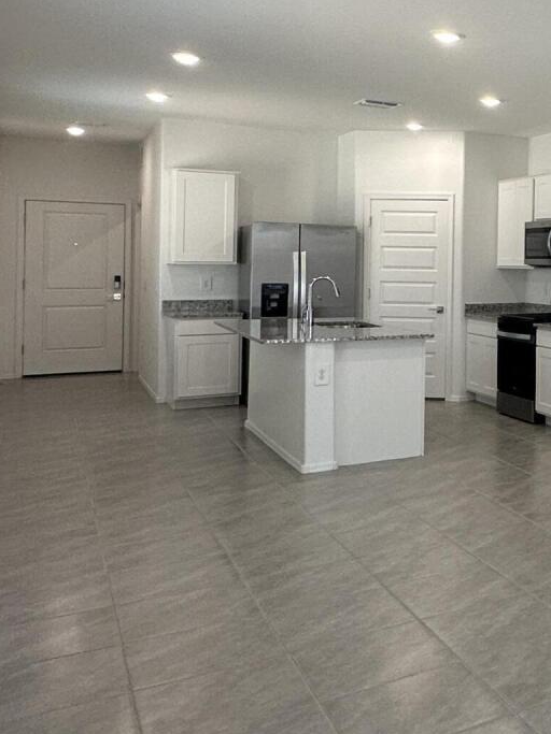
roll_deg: -1.8
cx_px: 781
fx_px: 870
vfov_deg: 45.3
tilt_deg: +2.3
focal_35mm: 41
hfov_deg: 27.1
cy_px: 263
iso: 100
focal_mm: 2.22
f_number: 2.2
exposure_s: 1/120
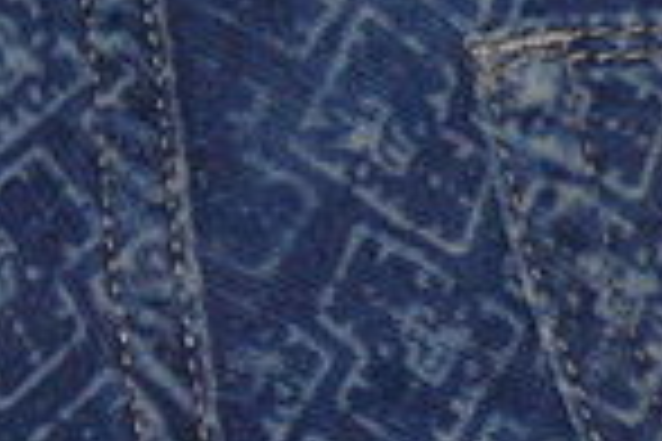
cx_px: 297
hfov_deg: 5.9
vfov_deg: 4.0
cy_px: 454
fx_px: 6380
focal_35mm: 347
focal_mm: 9.5
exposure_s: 1/30
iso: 100
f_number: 3.2
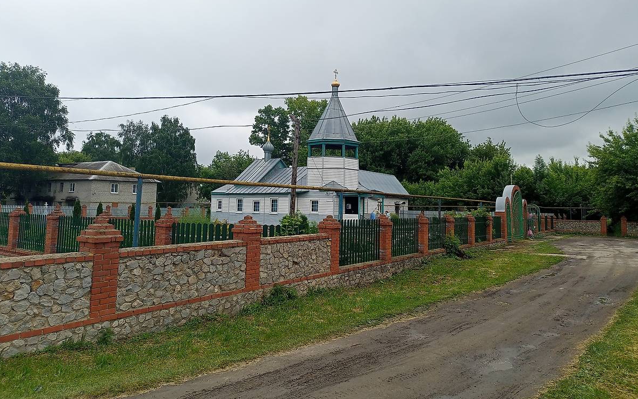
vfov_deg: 41.6
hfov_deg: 62.9
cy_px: 160
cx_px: 319
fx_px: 522
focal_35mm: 30
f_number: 1.8
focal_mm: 4.69
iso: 112
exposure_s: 1/1859
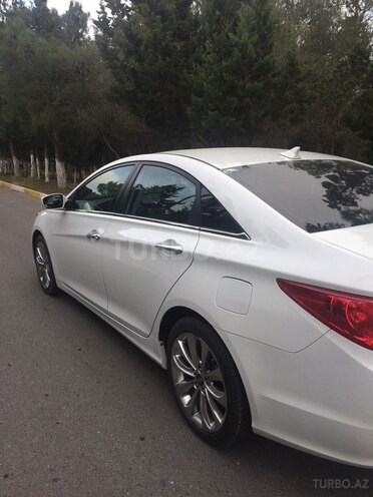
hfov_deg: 48.2
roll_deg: +1.7
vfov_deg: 61.7
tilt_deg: -14.9
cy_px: 248
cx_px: 186
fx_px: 417
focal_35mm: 29
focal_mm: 4.15
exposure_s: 1/684
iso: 32
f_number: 2.2
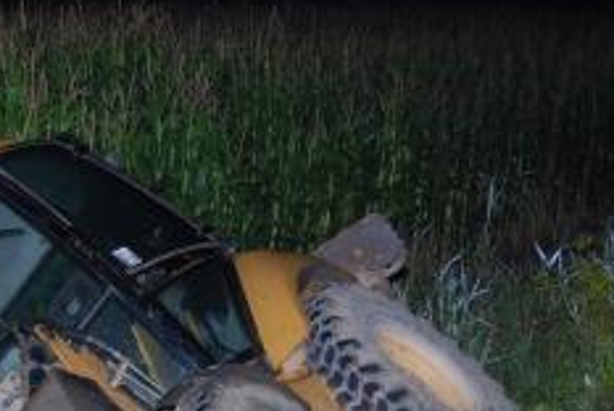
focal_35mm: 150
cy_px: 316
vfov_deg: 9.2
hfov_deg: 13.7
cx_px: 264
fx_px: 2562
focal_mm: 52
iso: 1000
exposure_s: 1/30
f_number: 5
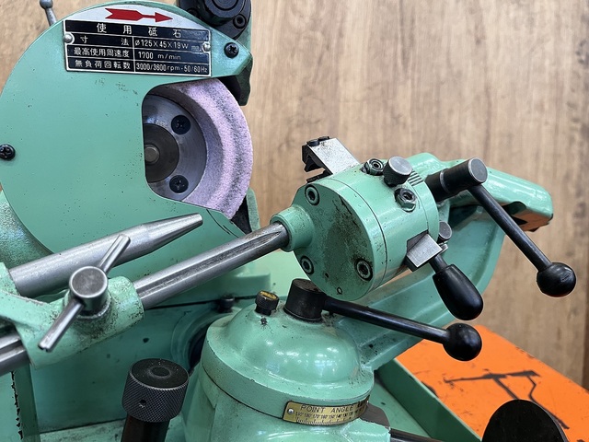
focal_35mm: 26
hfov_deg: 67.3
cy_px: 221
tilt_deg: -14.2
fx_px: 442
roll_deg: -2.8
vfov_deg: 53.1
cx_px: 294
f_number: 1.6
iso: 125
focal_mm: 5.1
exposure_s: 1/50
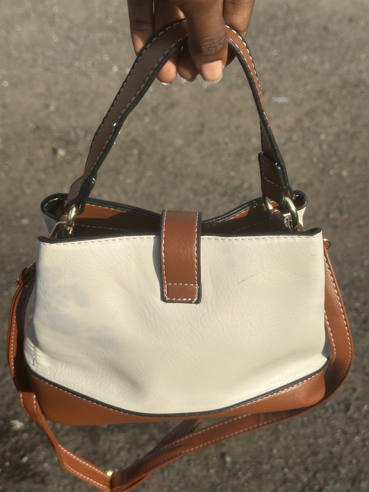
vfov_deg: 39.7
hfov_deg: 30.3
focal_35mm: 48
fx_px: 682
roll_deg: -7.0
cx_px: 184
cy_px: 246
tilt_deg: -42.7
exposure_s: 1/5263
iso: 64
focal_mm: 6.86
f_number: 1.78
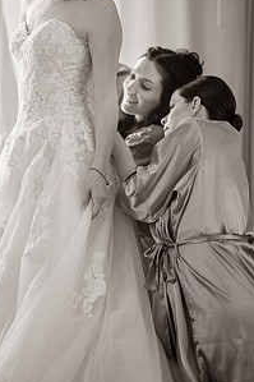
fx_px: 1356
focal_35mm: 128
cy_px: 115
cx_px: 102
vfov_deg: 16.0
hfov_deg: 10.7
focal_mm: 85
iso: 1000
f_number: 1.4
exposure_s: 1/200
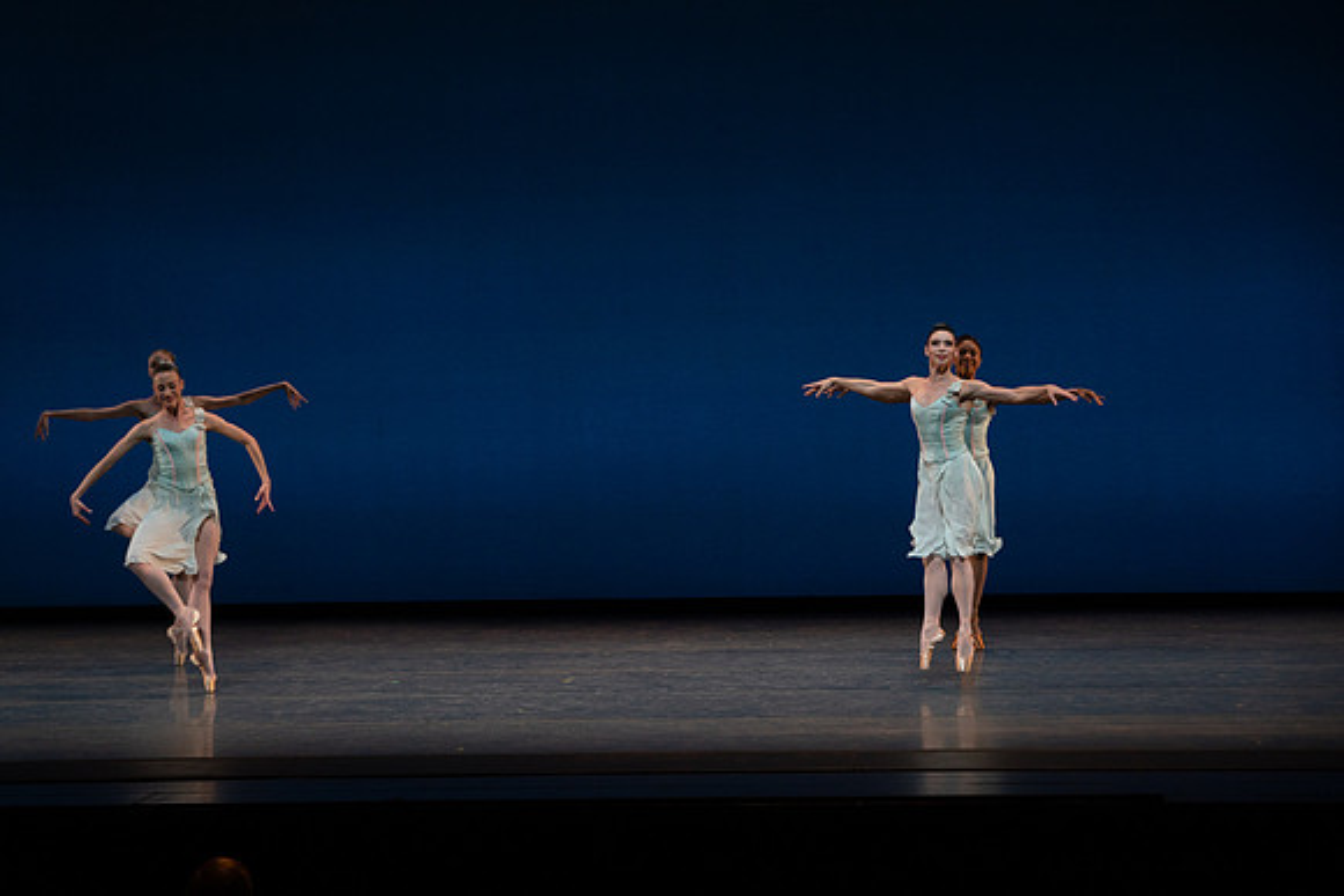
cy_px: 448
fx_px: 4817
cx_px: 672
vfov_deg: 10.6
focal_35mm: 129
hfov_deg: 15.9
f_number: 8
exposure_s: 1/500
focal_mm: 129
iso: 3200
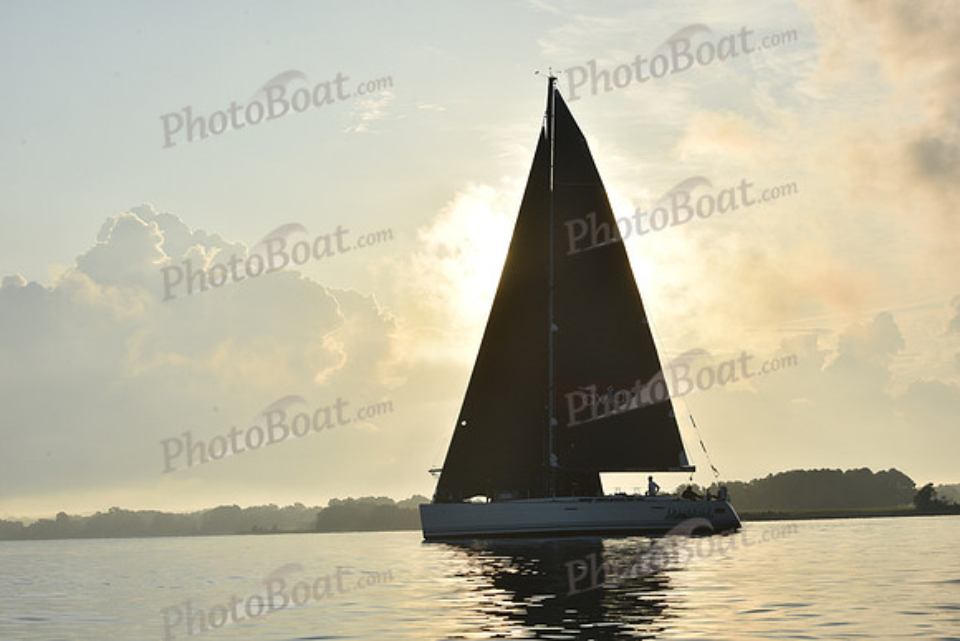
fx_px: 1867
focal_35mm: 70
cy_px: 320
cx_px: 480
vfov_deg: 19.5
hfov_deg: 28.8
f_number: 14
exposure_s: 1/800
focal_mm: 70
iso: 320
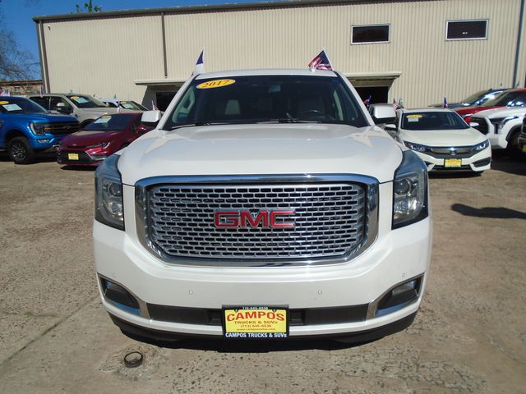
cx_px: 263
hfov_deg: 67.3
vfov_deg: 53.1
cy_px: 197
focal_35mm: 26
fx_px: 395
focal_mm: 4.6
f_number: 8
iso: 100
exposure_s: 1/400
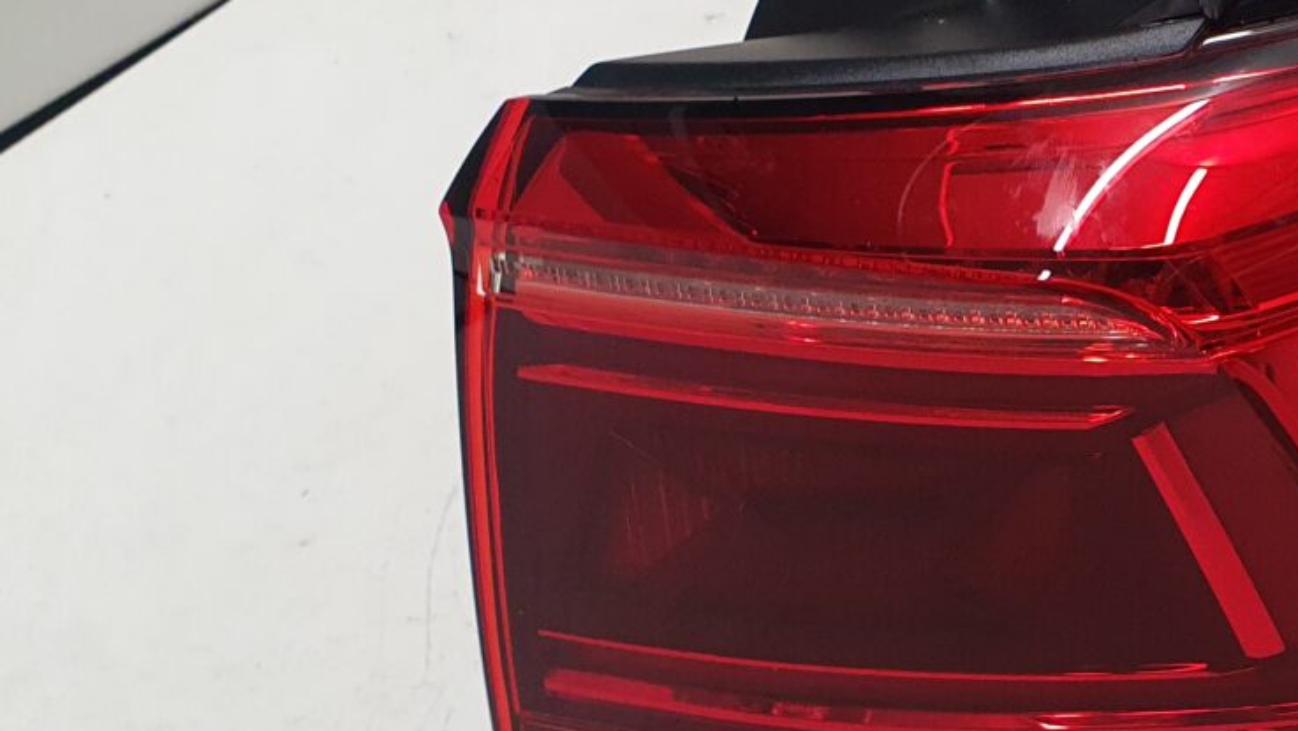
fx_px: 2031
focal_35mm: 59
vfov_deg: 20.4
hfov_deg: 32.8
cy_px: 461
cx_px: 1268
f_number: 2.4
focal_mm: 4.32
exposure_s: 1/100
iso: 200
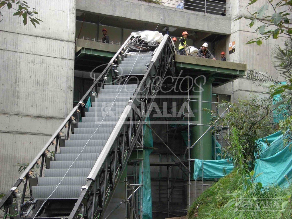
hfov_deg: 25.7
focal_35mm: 76
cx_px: 146
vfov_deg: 19.4
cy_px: 110
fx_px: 641
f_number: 4
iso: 100
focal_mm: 12.6
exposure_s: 1/80
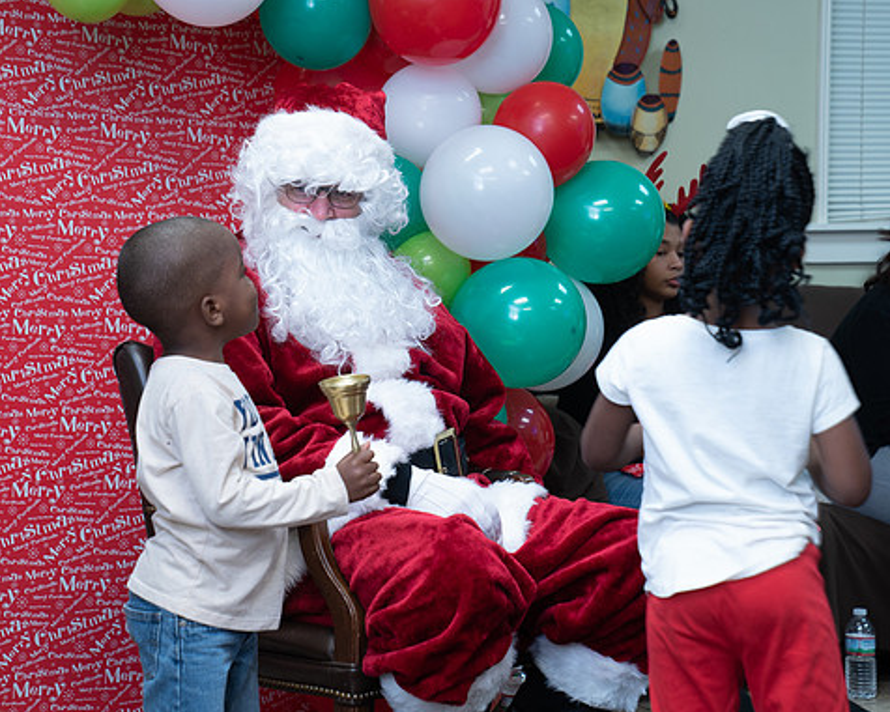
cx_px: 445
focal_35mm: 80
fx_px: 2108
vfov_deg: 19.2
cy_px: 358
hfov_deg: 23.8
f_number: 4.5
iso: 640
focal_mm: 70
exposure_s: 1/30
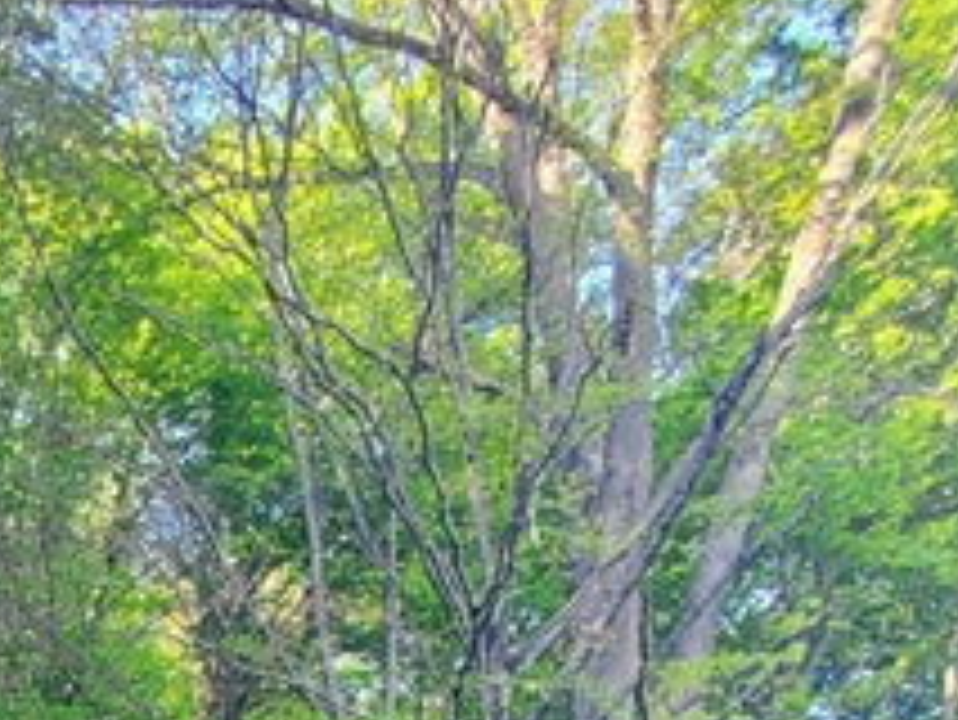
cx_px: -421
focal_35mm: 52
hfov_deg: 27.5
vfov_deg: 19.4
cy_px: 1359
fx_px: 1440
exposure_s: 1/60
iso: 64
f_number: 2.2
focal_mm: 1.8
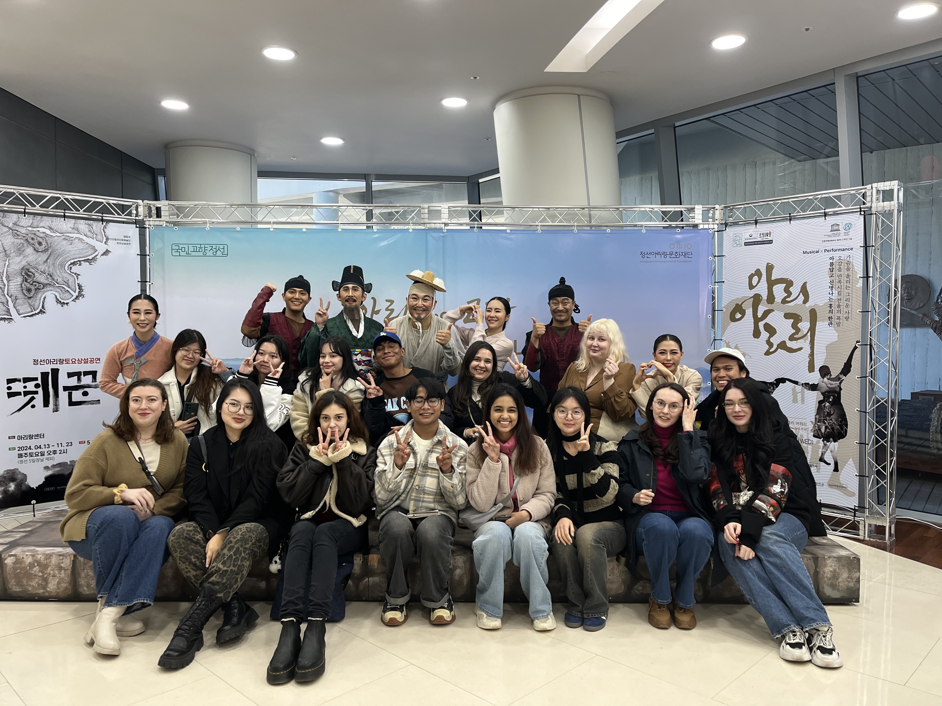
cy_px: 353
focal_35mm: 26
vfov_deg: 53.1
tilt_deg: -2.6
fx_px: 708
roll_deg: +0.7
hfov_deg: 67.3
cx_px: 471
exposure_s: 1/120
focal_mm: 5.1
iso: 125
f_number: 1.6
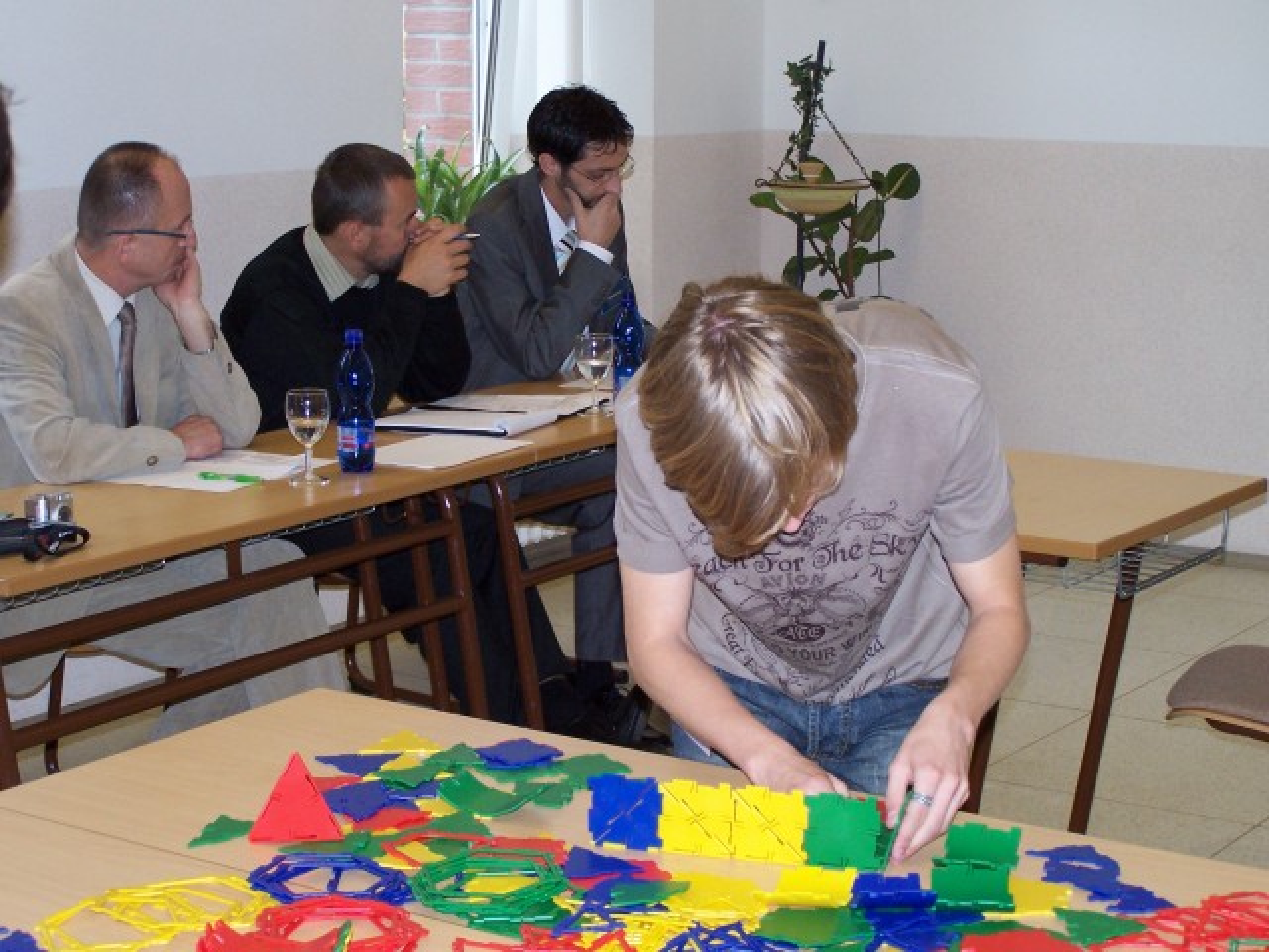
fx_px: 2529
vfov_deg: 21.3
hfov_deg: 28.2
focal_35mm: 69
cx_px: 634
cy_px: 476
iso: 140
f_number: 3.2
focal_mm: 11.5
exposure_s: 1/90
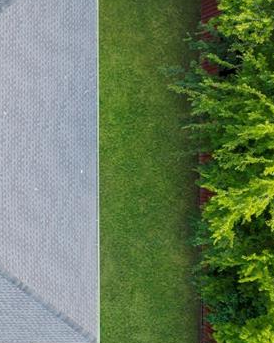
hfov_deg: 18.9
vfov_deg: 27.1
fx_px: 710
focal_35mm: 70
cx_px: -151
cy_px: 165
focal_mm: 8.67
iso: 100
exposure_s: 1/8
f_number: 1.8
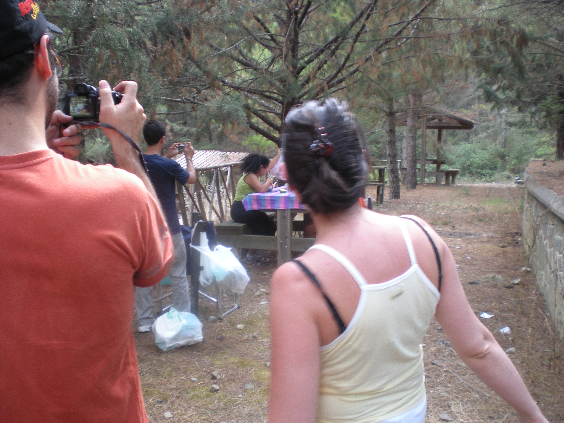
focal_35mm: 38
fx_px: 619
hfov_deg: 49.0
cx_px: 282
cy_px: 212
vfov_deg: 37.7
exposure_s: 1/60.8
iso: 117
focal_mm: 6.3
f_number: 3.1
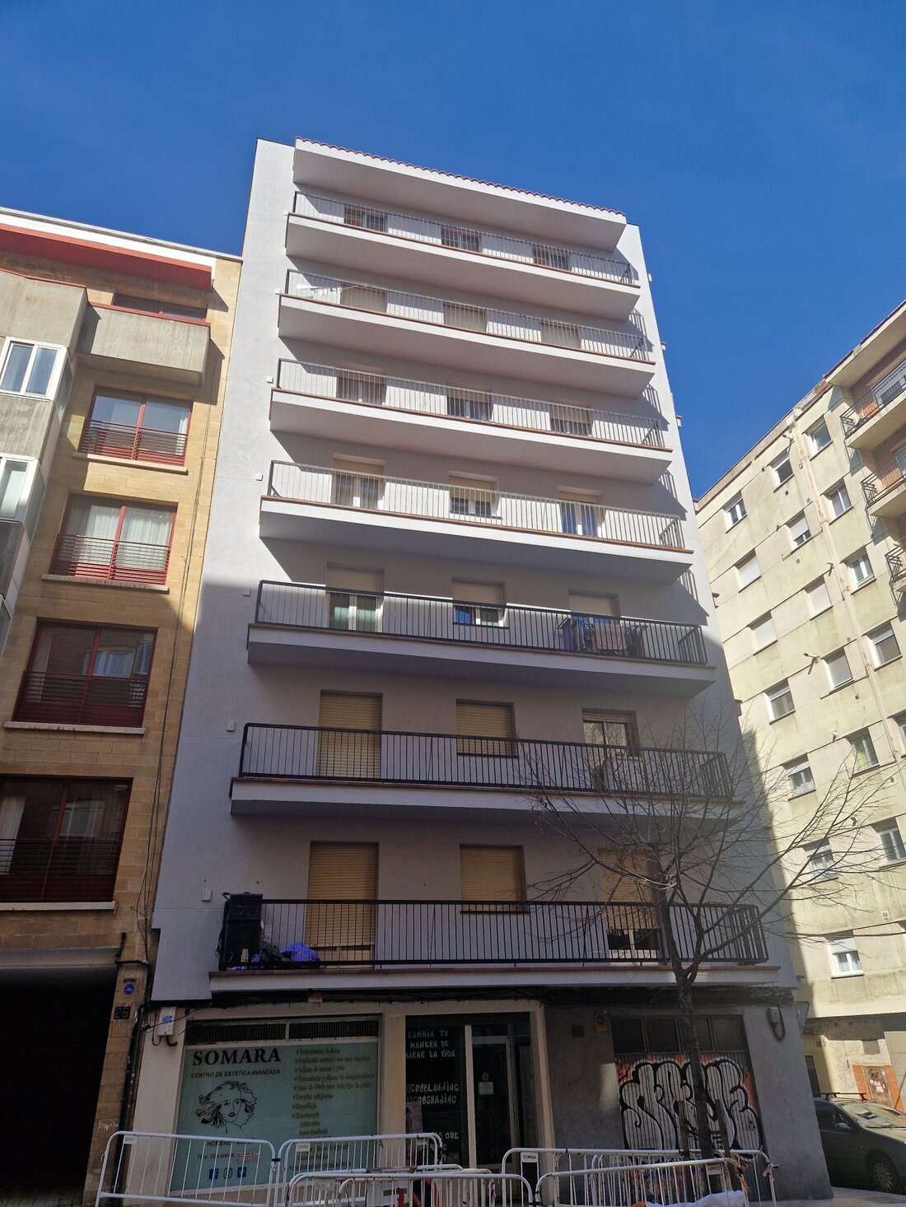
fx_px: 802
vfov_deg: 73.9
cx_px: 453
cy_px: 604
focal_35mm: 23
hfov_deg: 58.9
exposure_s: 1/984
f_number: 1.8
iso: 50
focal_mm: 5.4
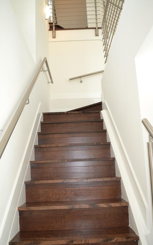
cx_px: 75
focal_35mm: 31
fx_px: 207
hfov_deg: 40.6
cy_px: 130
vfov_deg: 61.2
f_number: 4
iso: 400
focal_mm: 18
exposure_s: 1/60
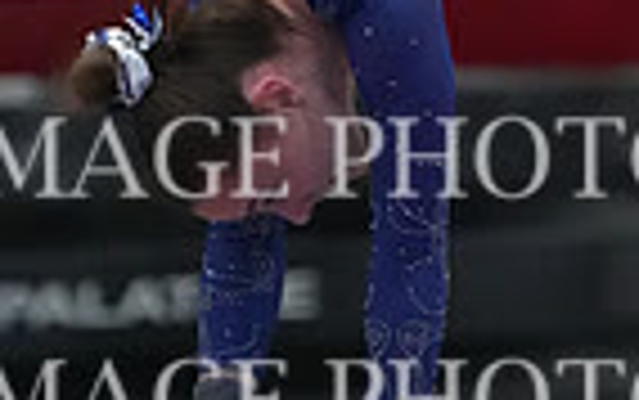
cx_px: 295
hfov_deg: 1.7
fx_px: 21699
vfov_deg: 1.1
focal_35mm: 1245
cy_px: -688
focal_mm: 300
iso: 20000
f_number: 3.5
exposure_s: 1/1600
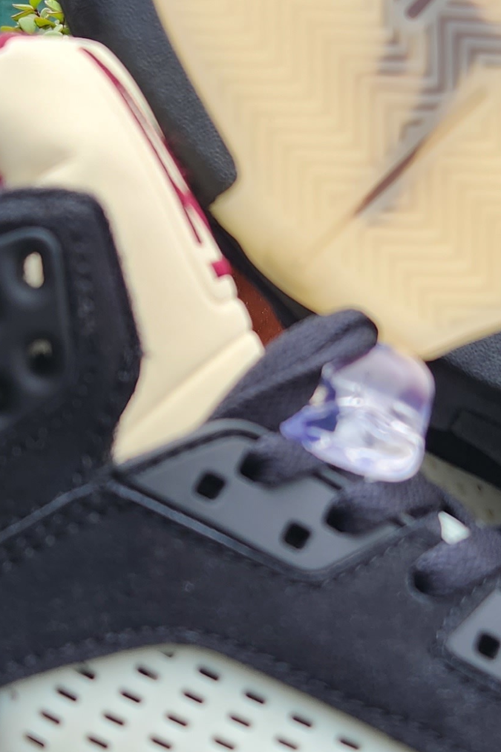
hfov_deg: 17.7
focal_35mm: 77
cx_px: 283
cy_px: 430
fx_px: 1608
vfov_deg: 26.3
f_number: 1.8
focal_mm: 5.4
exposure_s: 1/180
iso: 32
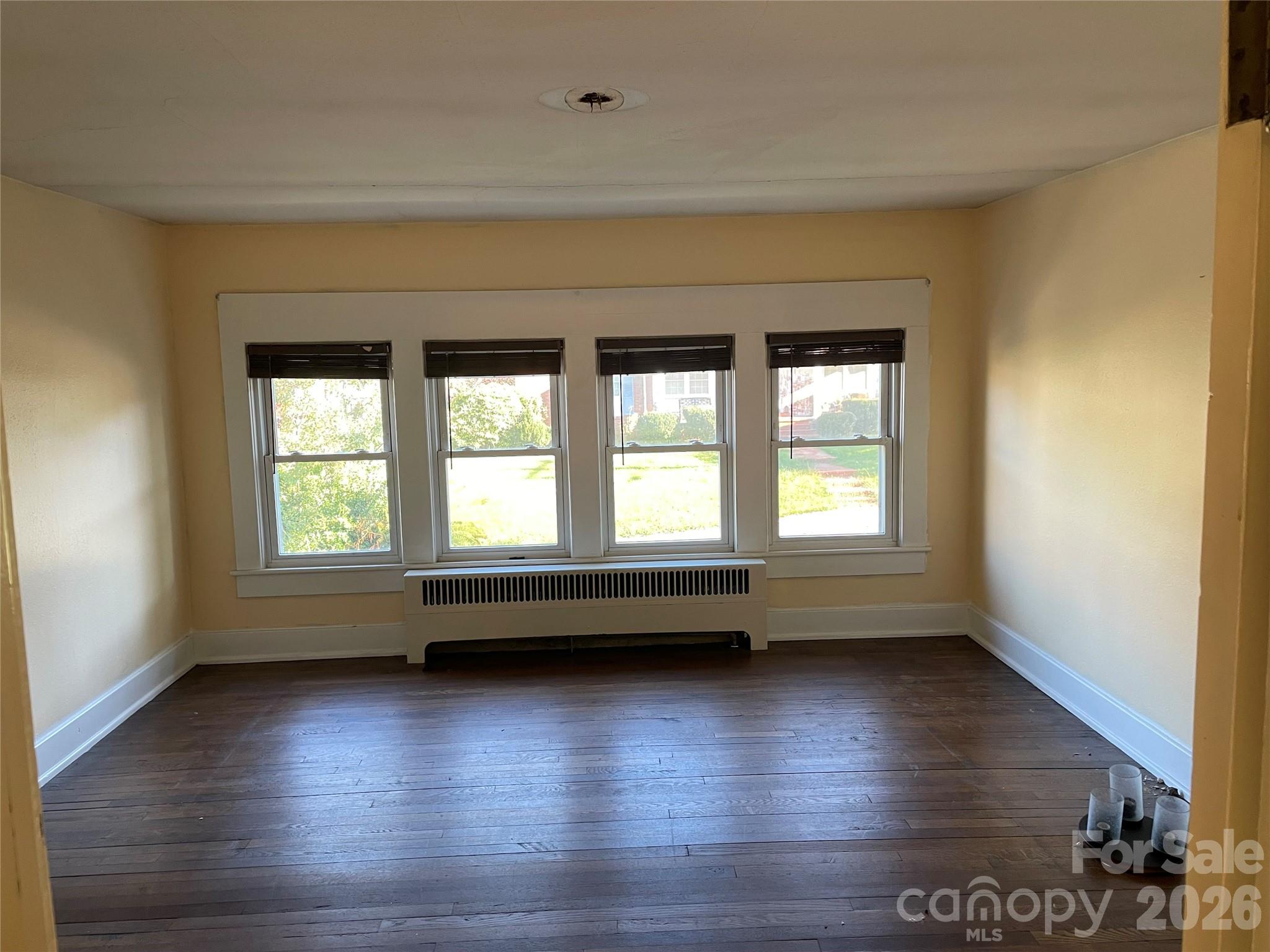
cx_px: 635
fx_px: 954
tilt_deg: -6.8
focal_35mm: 26
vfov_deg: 53.1
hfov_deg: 67.3
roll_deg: +1.9
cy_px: 476
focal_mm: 4.2
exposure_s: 1/60
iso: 80
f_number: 1.6
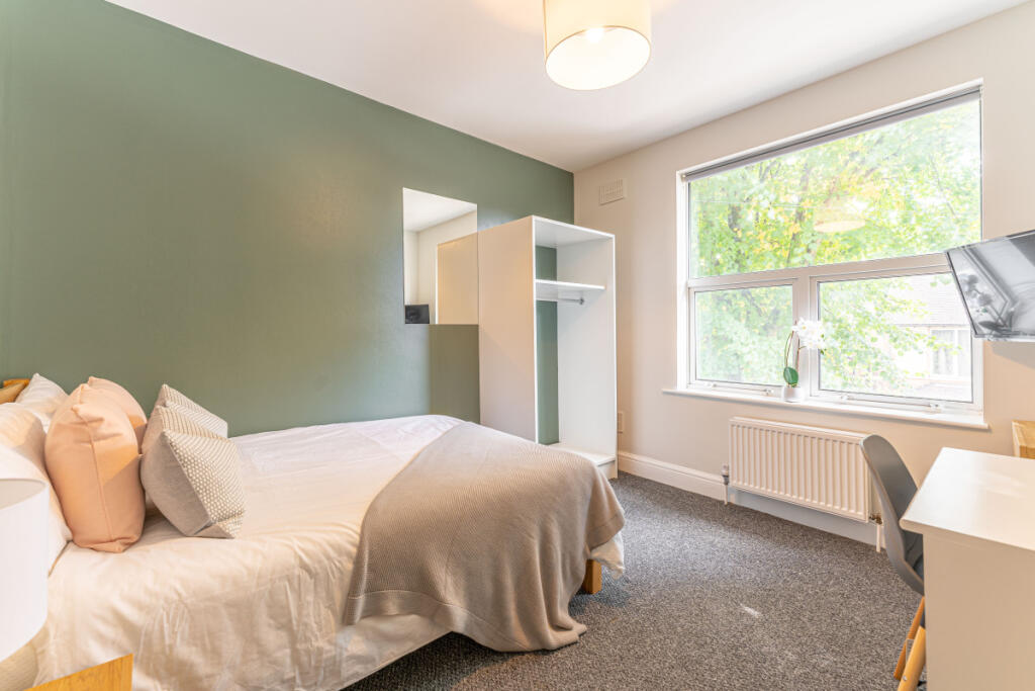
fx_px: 403
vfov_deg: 81.2
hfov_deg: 104.2
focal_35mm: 14
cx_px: 518
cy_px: 346
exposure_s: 1/10
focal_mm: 14
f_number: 5
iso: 100
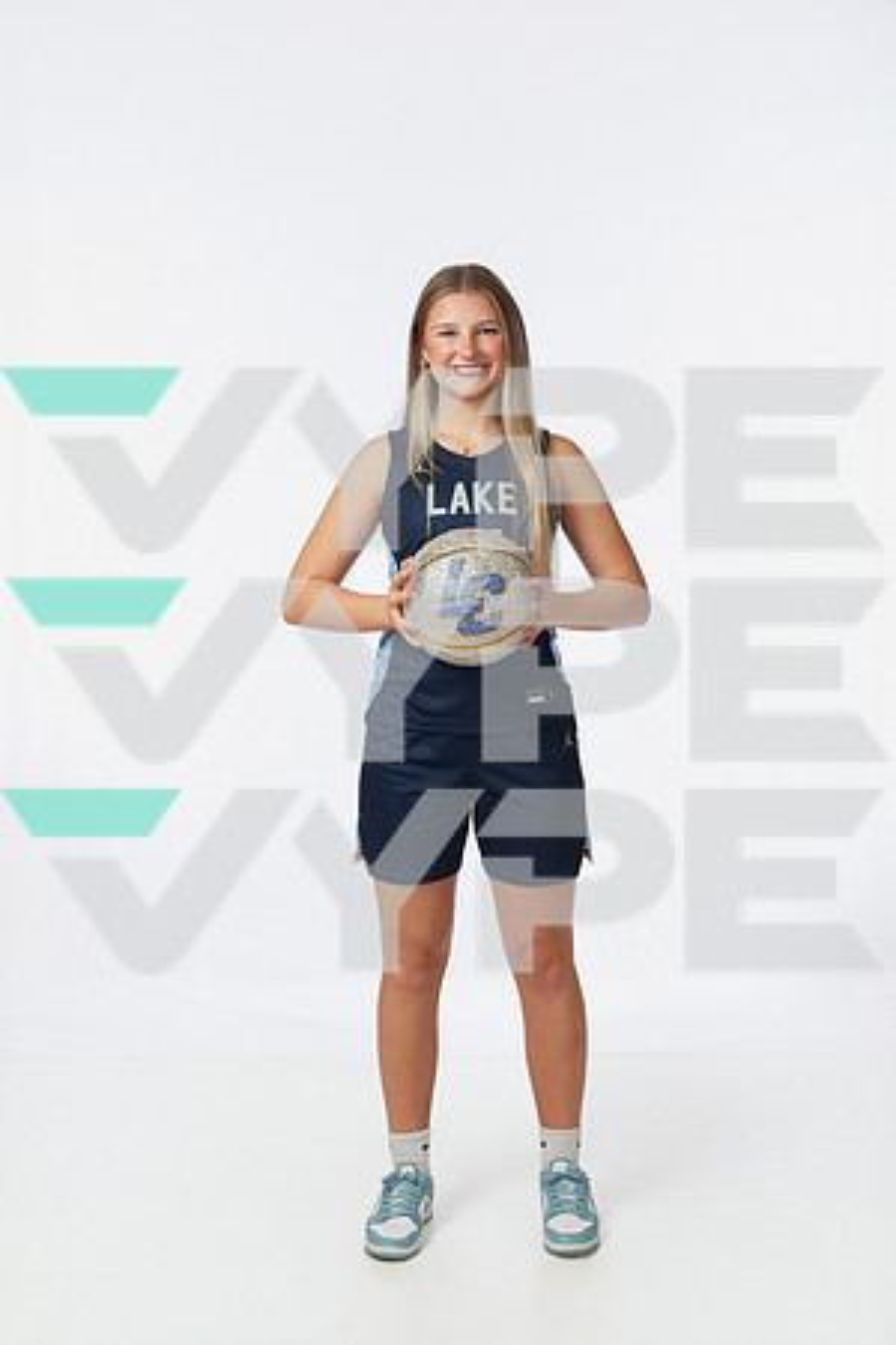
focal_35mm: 50
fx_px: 1867
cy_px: 672
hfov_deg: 27.0
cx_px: 448
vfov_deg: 39.6
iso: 800
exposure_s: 1/200
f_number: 6.3
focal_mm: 50
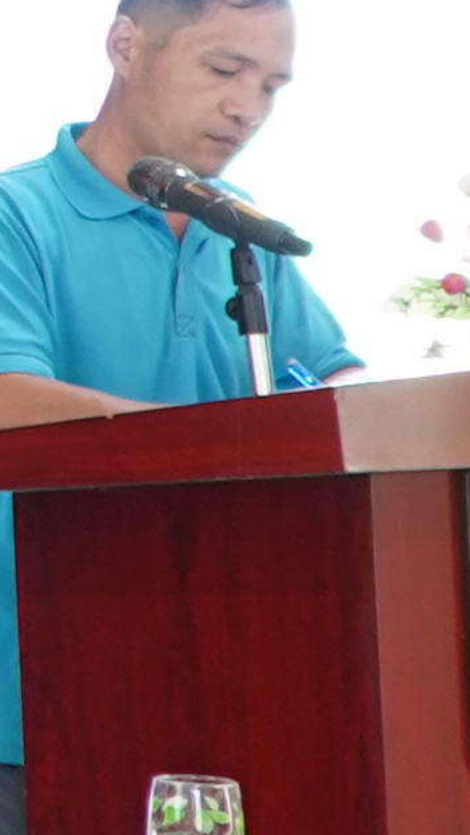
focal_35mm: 178
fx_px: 3940
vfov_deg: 11.9
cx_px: -1915
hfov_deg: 5.3
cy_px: -106
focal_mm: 18
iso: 500
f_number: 4
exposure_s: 1/30
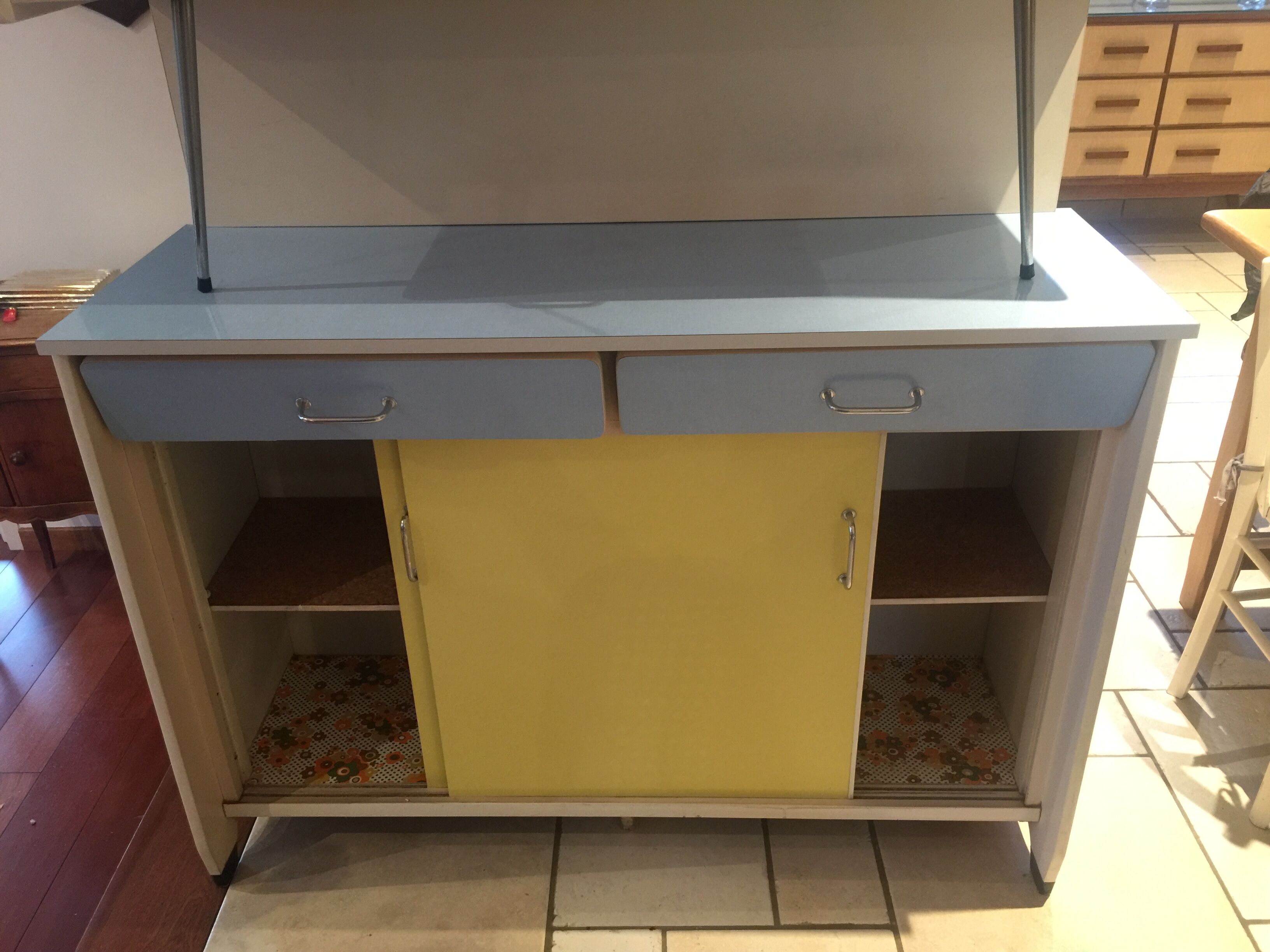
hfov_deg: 61.7
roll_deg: +0.1
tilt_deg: -30.3
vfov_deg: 48.2
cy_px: 476
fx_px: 1064
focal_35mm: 29
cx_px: 635
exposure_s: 1/8
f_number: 2.2
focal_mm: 4.15
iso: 125
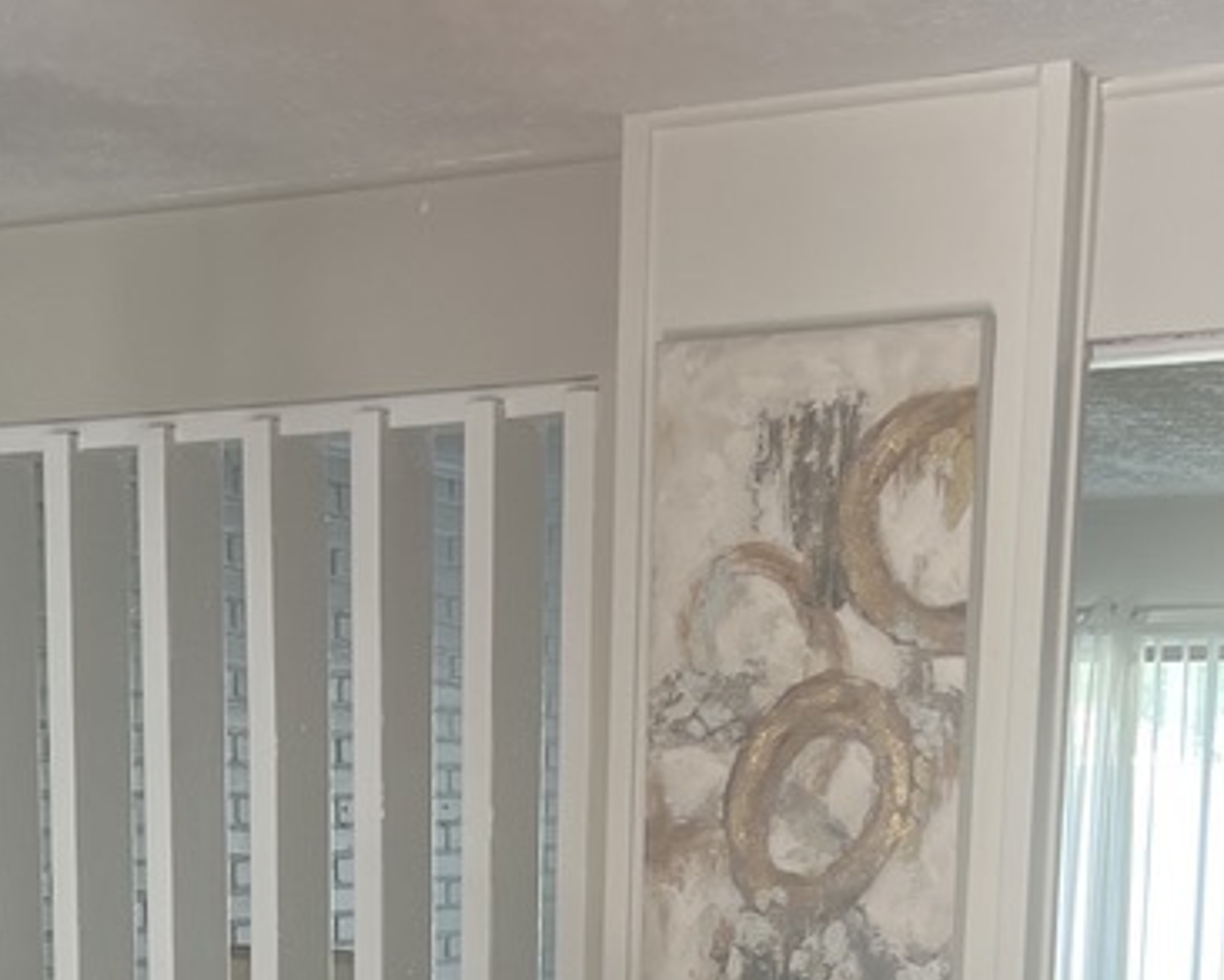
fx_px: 2573
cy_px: 1224
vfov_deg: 20.0
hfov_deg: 26.7
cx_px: 465
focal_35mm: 71
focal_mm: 5.7
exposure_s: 1/107
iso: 125
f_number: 1.5
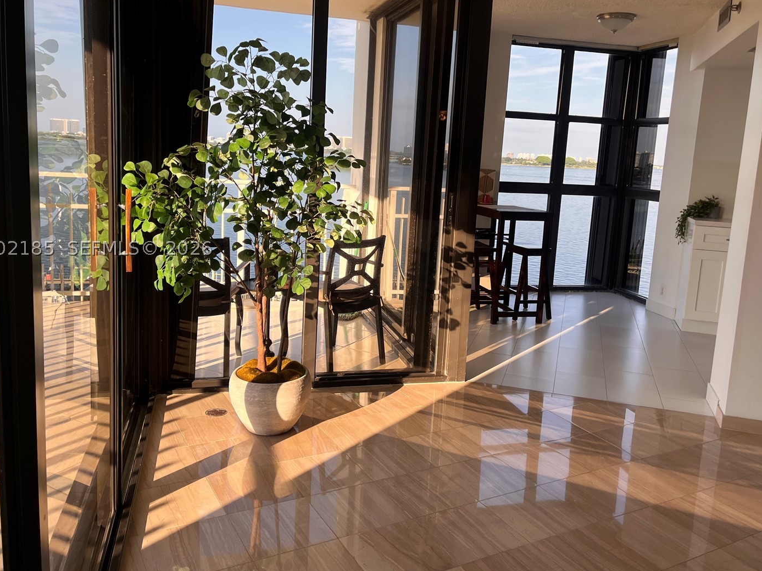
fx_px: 660
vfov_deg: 46.7
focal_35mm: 30
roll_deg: -3.6
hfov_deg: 60.0
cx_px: 381
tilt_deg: -8.8
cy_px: 248
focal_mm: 5.1
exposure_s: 1/684
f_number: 1.6
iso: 50
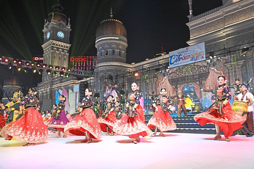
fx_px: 226
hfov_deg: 58.7
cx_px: 127
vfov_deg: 41.1
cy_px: 84
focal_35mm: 32
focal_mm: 32
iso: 2500
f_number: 4.8
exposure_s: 1/200
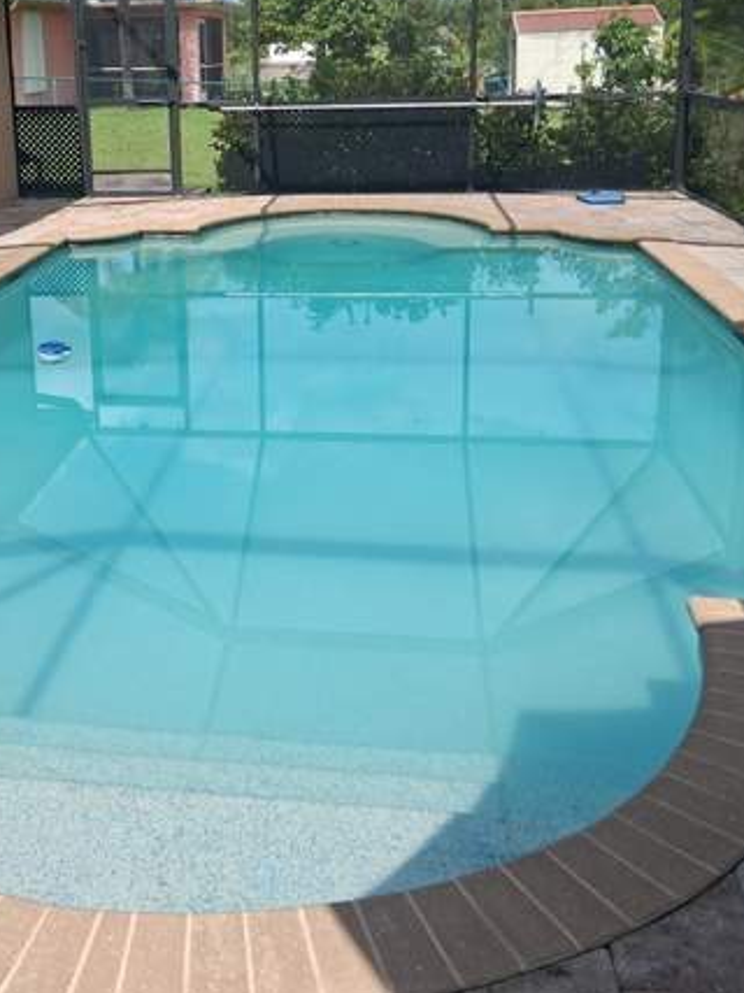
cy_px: 300
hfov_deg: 36.3
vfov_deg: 46.8
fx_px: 1118
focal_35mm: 39
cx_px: 223
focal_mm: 3.98
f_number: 1.8
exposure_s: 1/476
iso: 25
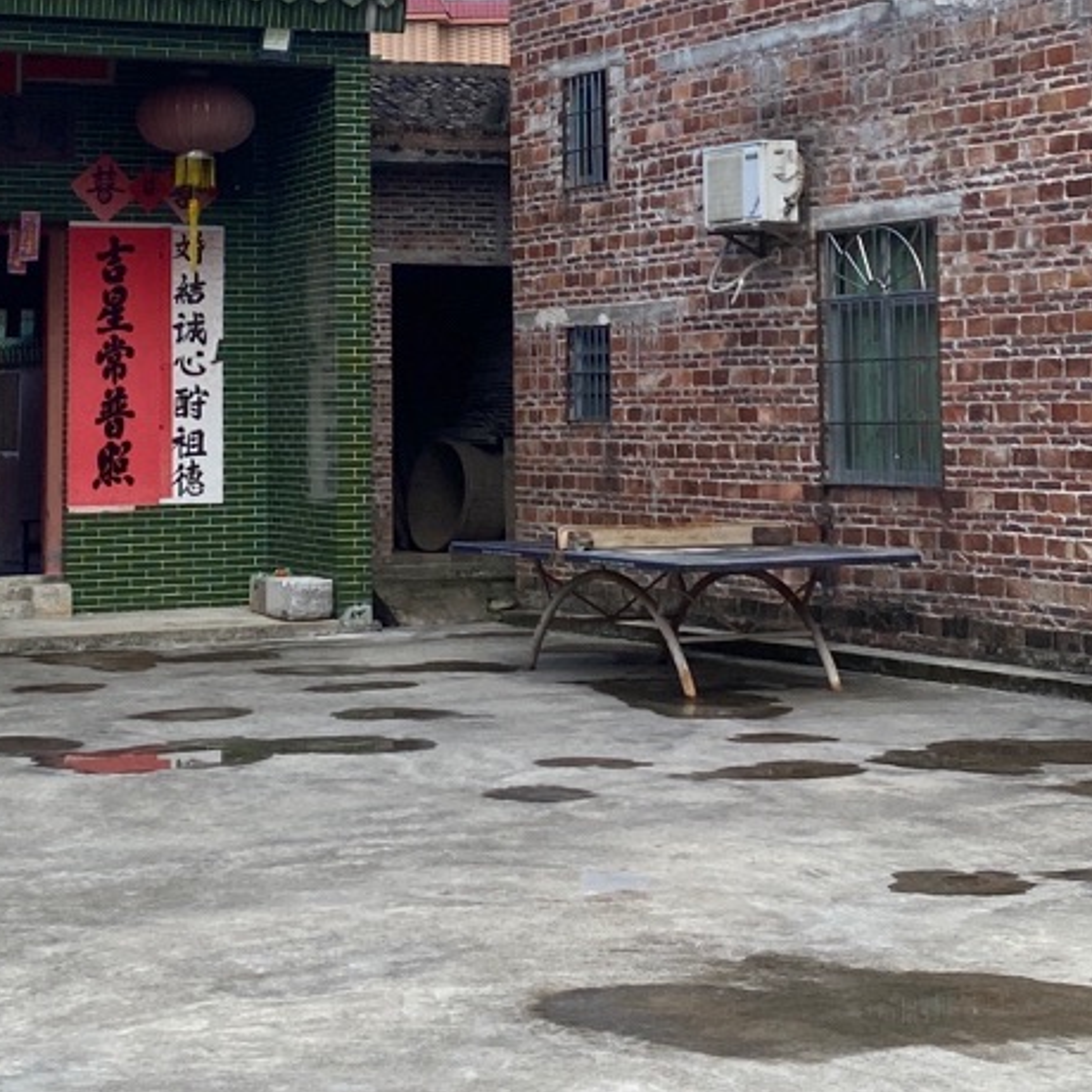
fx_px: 2677
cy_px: 62
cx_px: 391
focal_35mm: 75
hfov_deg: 23.0
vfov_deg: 22.4
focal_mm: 4.25
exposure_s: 1/1232
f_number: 1.8
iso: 32
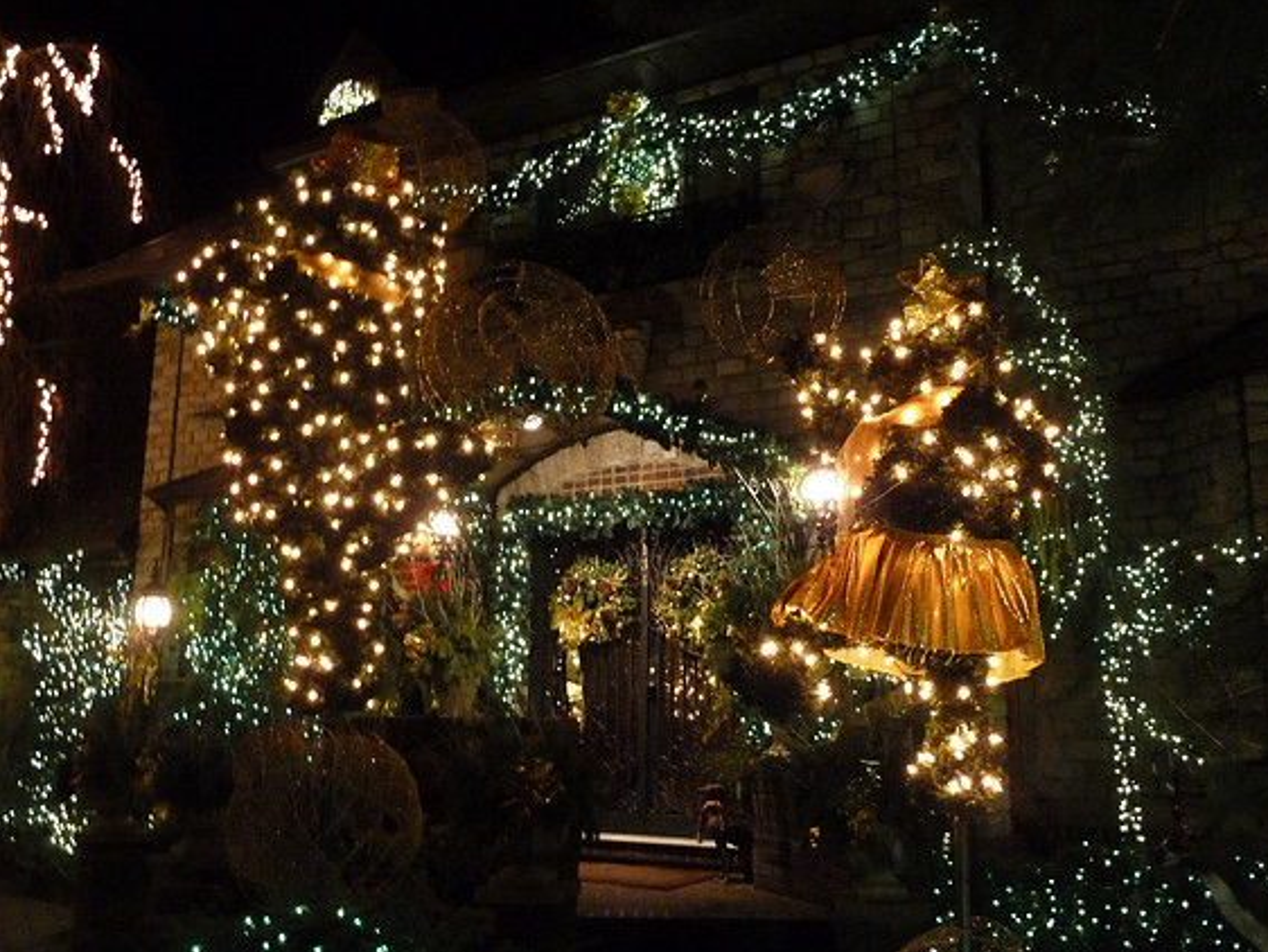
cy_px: 468
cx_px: 652
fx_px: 1209
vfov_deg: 43.0
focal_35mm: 33
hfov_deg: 55.3
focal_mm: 5.3
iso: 800
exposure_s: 1/10
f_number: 3.5
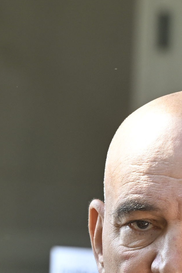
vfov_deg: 4.7
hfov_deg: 3.1
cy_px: 434
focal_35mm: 439
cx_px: 141
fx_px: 3328
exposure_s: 1/400
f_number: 5
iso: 320
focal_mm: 115
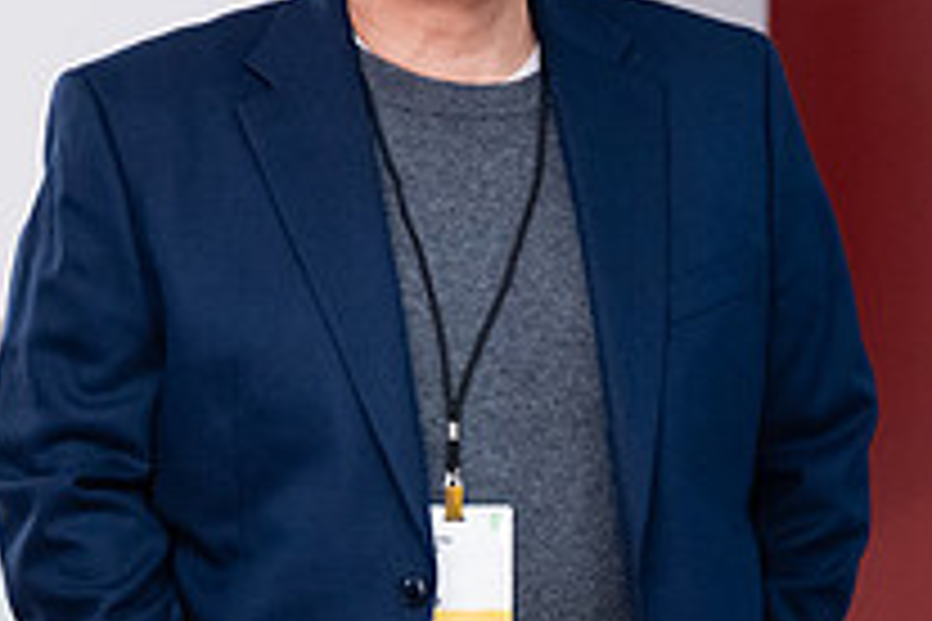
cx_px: 428
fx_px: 7015
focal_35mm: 271
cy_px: 94
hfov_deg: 7.6
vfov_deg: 5.1
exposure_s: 1/160
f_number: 3.2
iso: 2500
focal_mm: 96
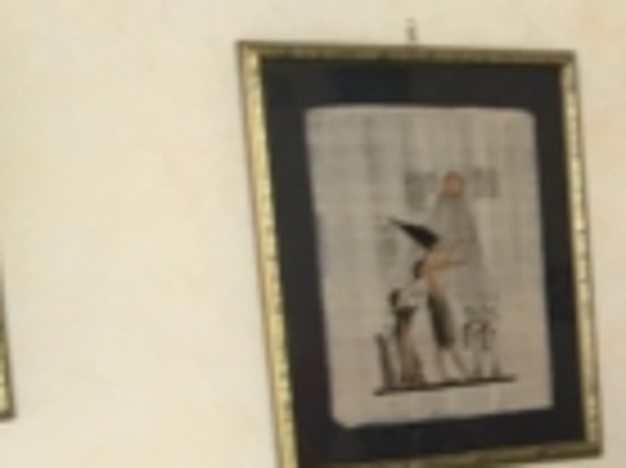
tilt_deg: -9.3
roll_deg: +0.7
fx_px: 2204
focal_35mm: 122
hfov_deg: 14.1
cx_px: 1175
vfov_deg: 11.8
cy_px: 585
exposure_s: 1/33
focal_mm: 4.15
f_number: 2.2
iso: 200
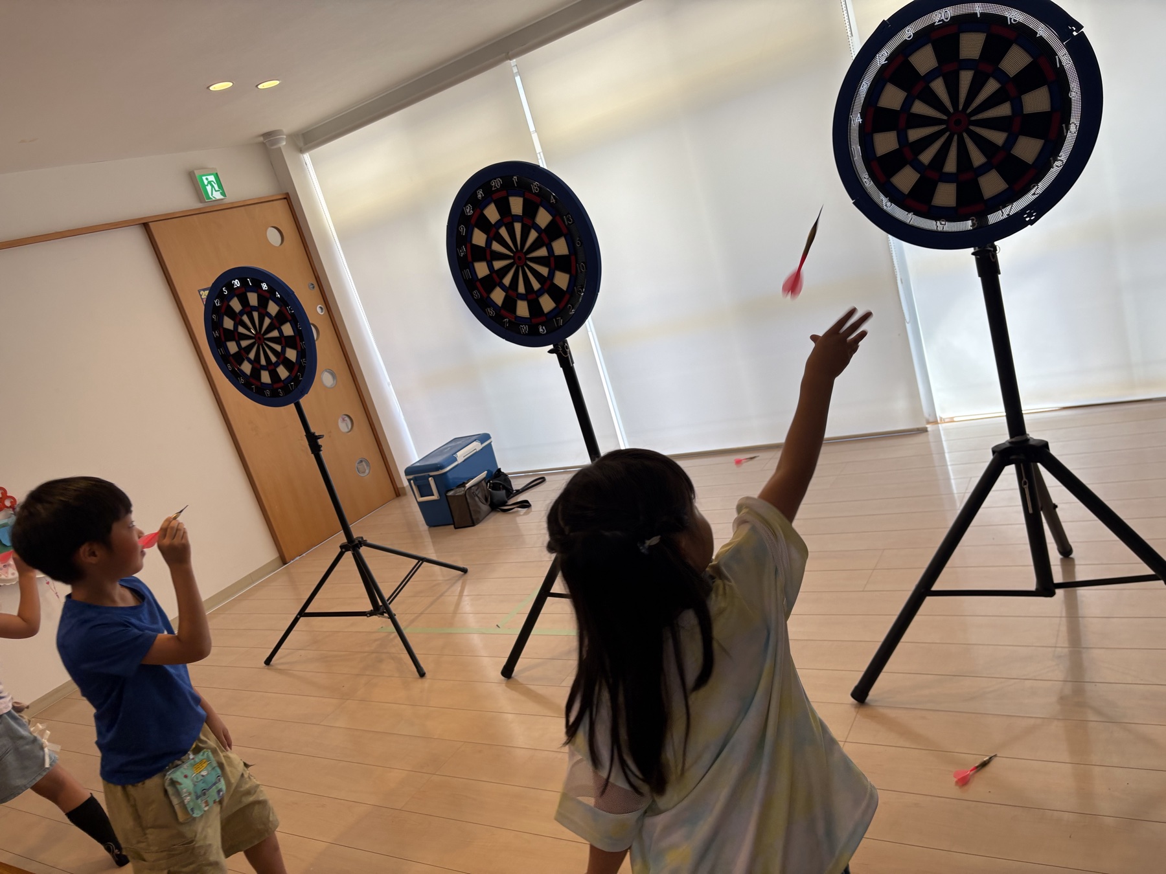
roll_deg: +17.9
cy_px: 437
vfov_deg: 53.1
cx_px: 583
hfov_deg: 67.3
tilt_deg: -11.7
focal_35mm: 26
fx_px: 876
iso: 40
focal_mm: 5.96
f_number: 1.6
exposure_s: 1/175
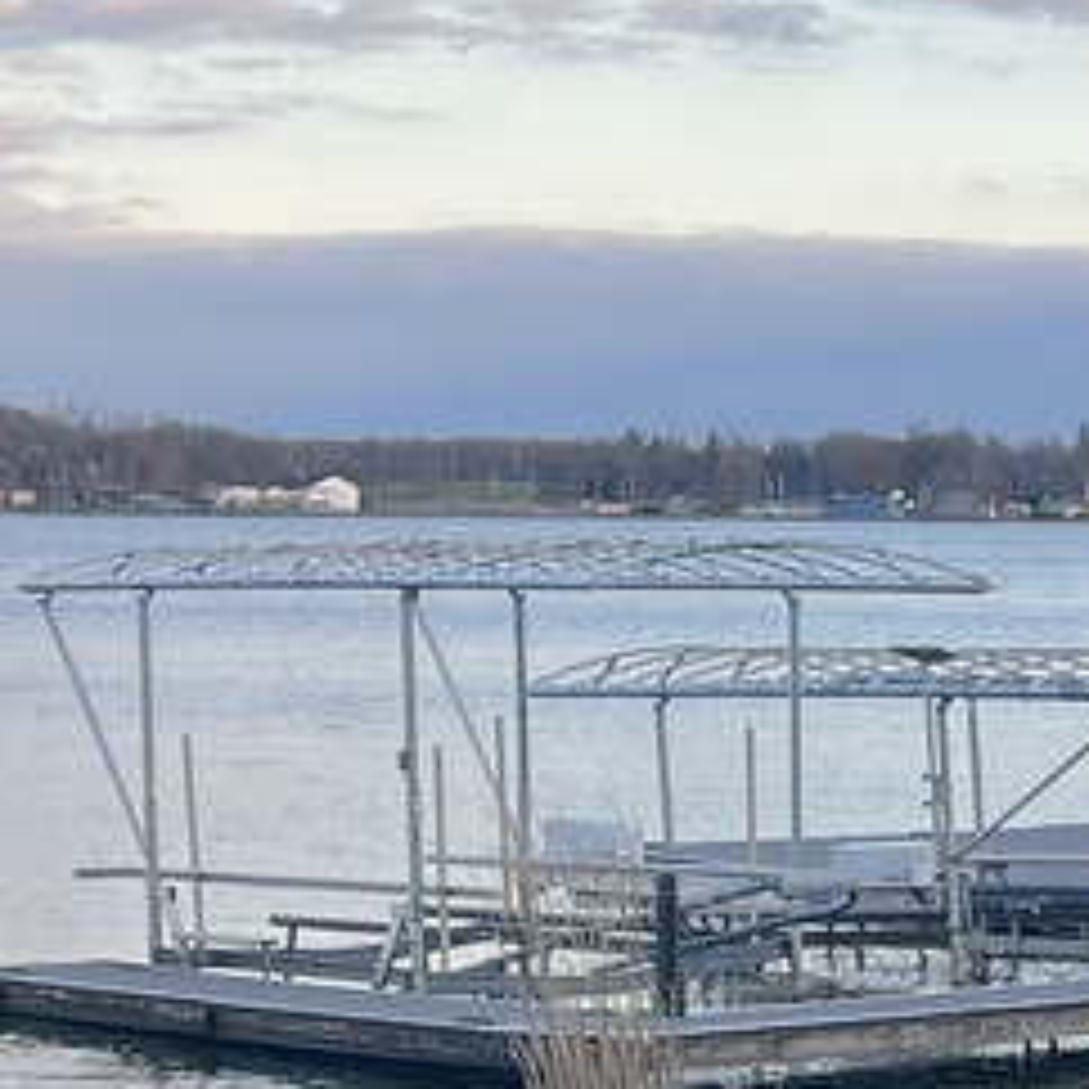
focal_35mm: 137
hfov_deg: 12.4
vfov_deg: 12.6
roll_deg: -0.1
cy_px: 1040
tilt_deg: -7.5
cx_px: 1368
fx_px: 4876
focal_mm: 5.7
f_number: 1.5
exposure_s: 1/866
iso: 50
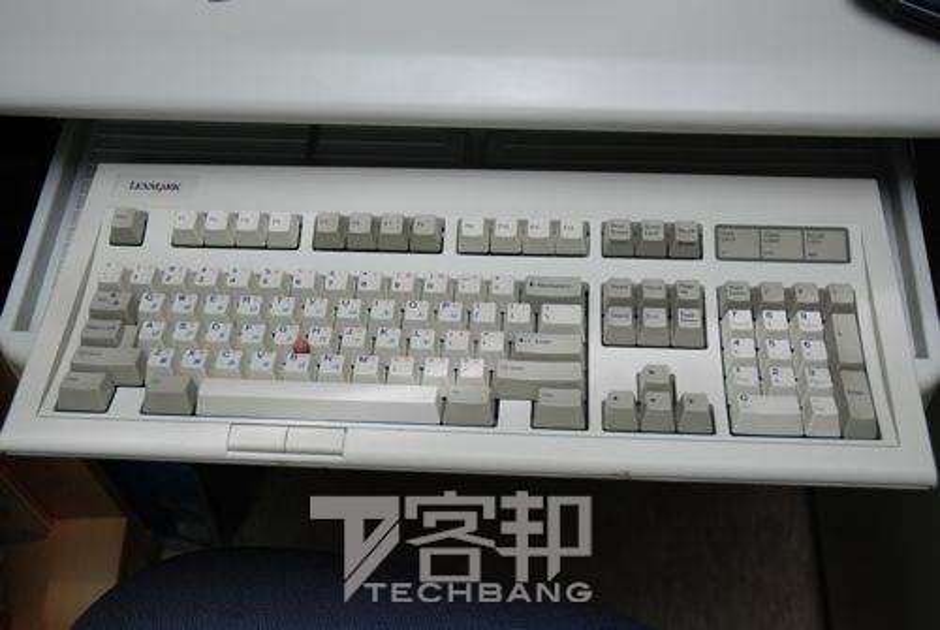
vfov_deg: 29.0
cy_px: 315
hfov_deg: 42.3
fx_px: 1216
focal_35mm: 46
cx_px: 470
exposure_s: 1/60
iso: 200
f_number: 4
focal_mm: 31
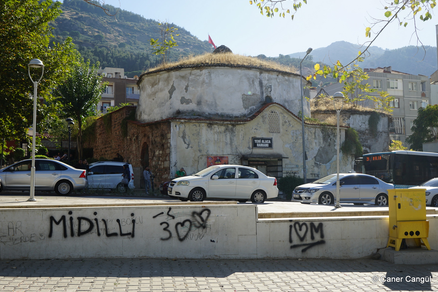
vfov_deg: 34.2
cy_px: 143
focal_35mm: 39
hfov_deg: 49.6
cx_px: 217
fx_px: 474
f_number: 8
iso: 100
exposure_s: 1/200
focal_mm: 38
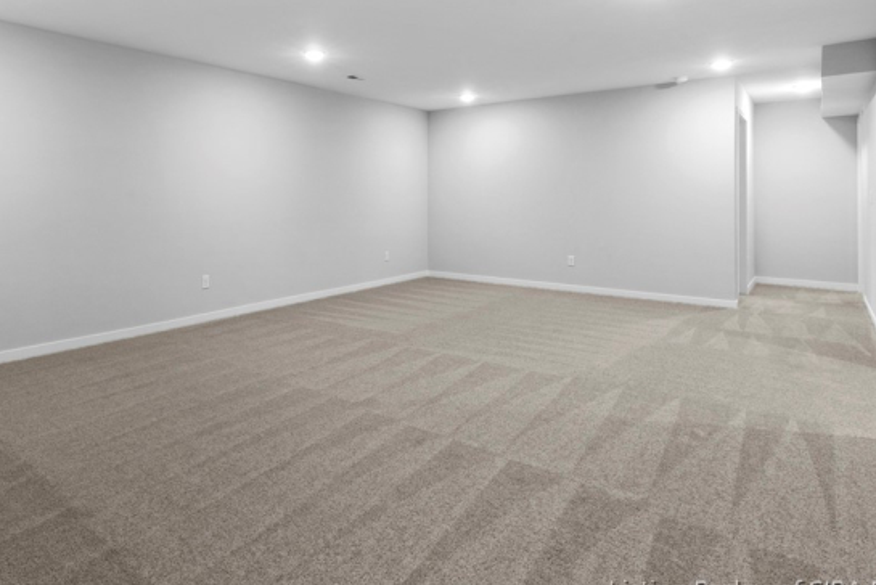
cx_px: 345
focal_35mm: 22
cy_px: 206
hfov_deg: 77.5
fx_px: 536
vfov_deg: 56.3
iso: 400
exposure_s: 1
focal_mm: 16
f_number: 11
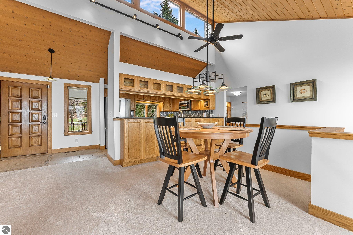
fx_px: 143
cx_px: 176
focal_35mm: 15
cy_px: 118
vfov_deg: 78.9
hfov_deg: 101.9
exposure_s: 1/80
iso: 640
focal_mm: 14.6
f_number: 6.3
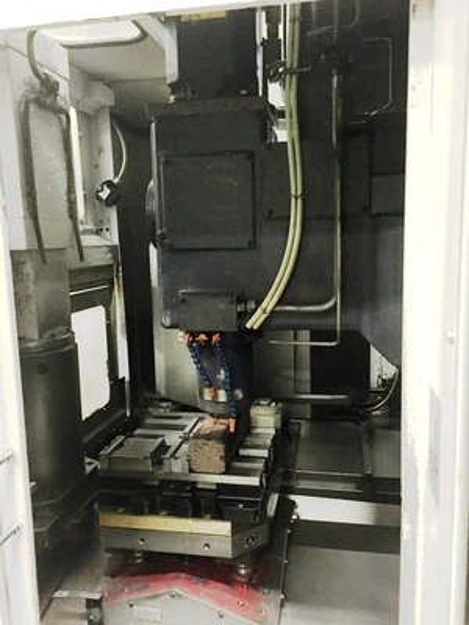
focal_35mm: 29
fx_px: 524
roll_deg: +0.9
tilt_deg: -8.0
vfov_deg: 61.7
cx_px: 234
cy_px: 312
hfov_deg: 48.2
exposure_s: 1/17
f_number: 2.2
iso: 500
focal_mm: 4.15
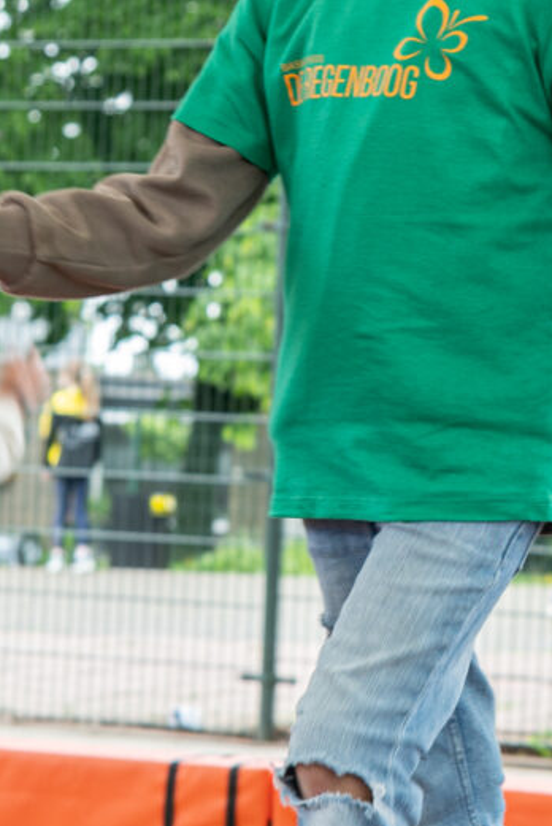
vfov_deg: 9.5
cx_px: 388
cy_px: 660
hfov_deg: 6.4
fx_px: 4961
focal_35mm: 216
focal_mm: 44
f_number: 4
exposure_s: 1/160
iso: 180
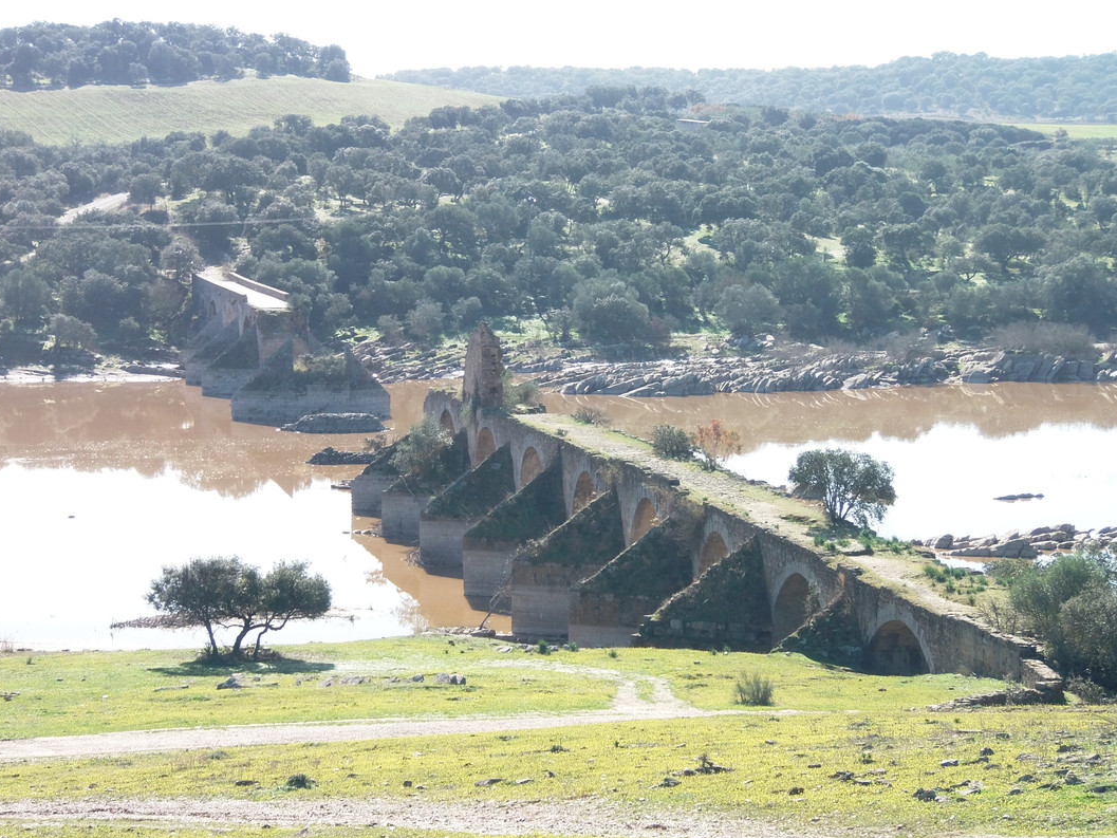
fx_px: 3582
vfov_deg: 13.3
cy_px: 418
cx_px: 556
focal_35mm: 111
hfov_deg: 17.7
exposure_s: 1/320
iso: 100
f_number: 4.5
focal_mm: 19.4
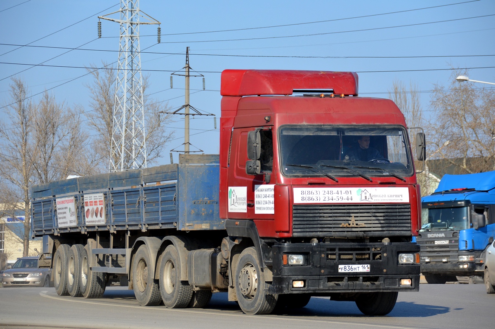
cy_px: 164
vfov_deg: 8.7
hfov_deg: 13.0
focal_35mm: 158
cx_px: 248
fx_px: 2165
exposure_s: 1/1600
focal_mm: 105
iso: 400
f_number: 6.3
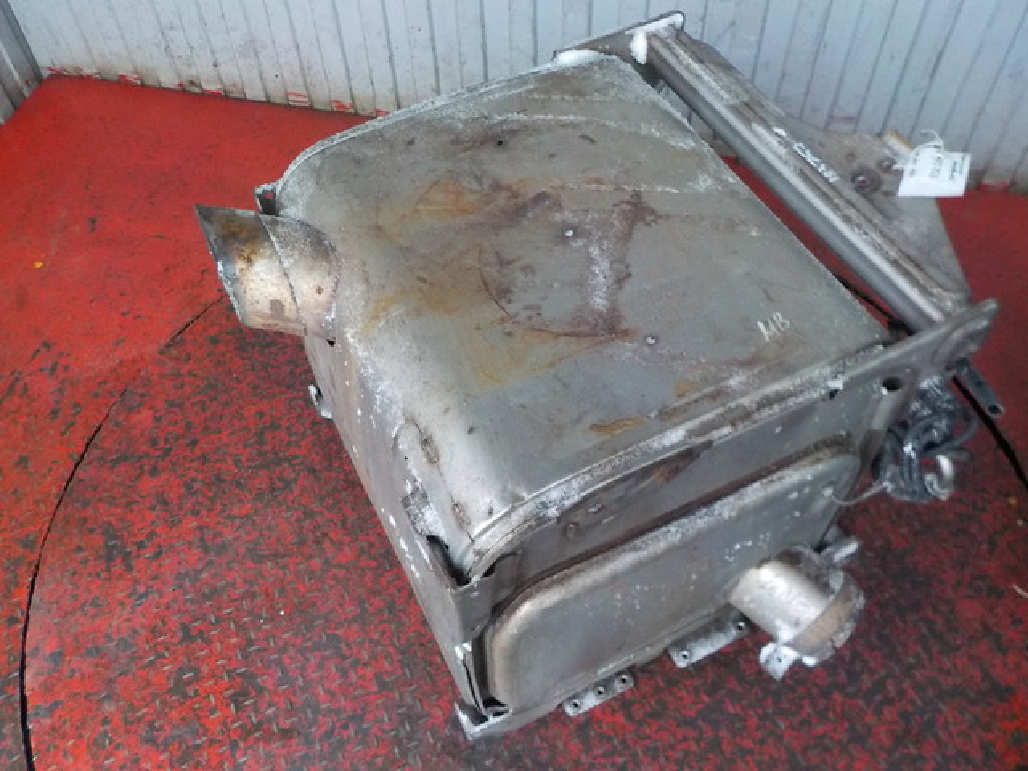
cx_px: 514
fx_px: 891
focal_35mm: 30
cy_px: 386
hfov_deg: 60.0
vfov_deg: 46.8
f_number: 3.3
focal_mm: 4.1
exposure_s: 1/8
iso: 640
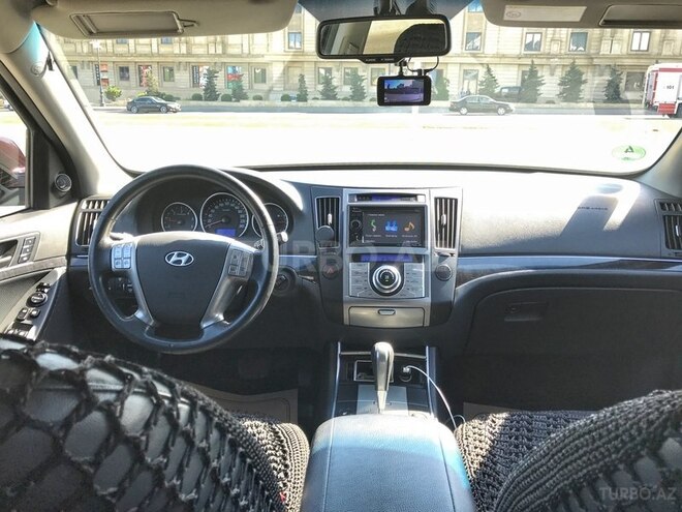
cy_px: 256
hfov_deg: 63.4
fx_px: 552
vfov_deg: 49.7
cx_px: 341
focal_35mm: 28
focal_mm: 3.99
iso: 20
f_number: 1.8
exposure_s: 1/193
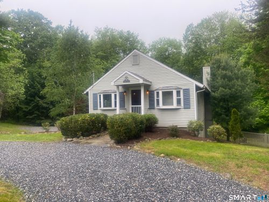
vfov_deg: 53.1
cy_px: 101
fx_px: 202
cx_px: 134
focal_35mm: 26
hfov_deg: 67.3
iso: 32
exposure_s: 1/309
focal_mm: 4.25
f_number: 1.8
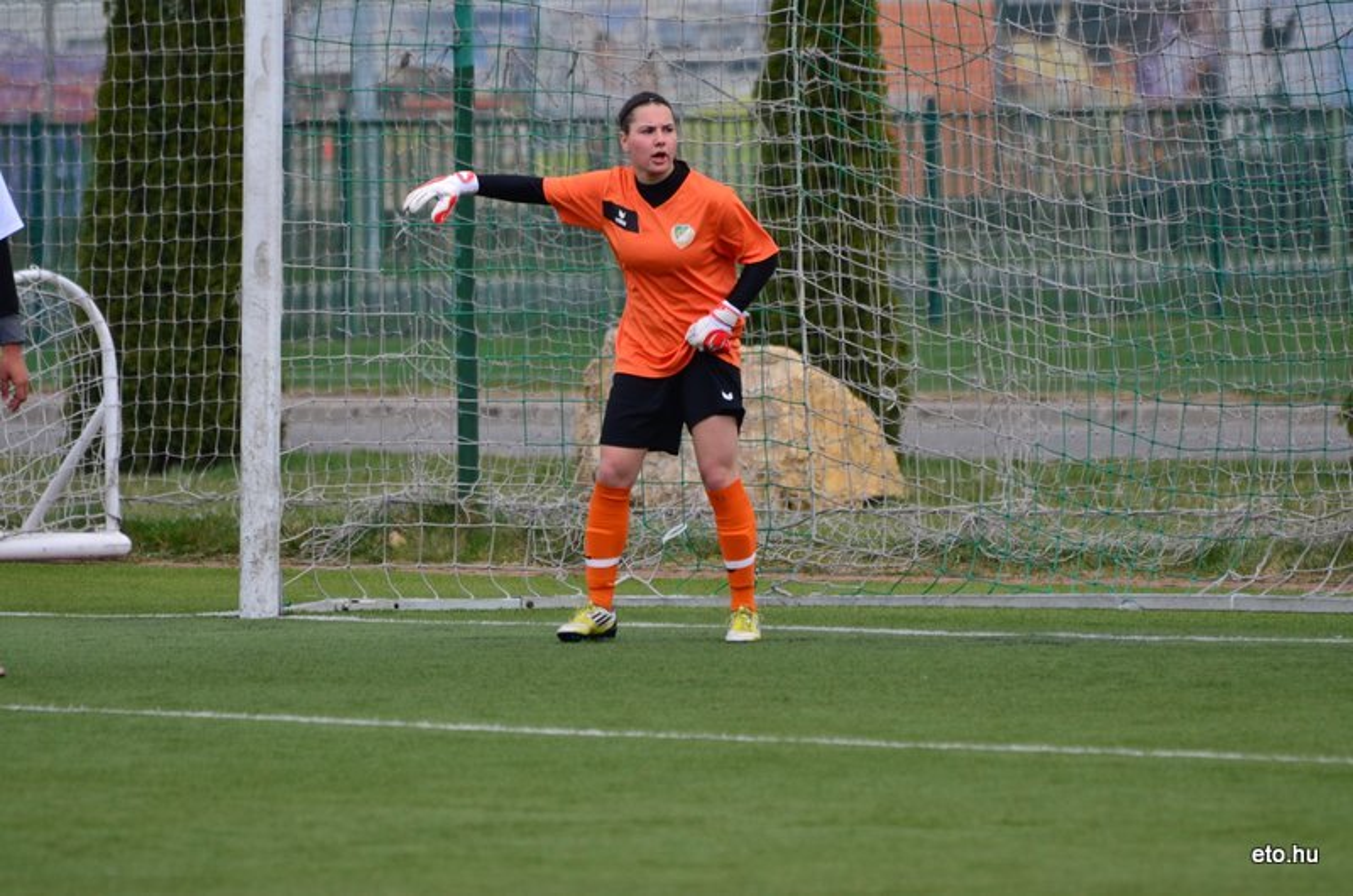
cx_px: 676
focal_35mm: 450
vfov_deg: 3.0
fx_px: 16879
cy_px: 448
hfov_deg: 4.6
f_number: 5.6
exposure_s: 1/400
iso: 200
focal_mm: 300
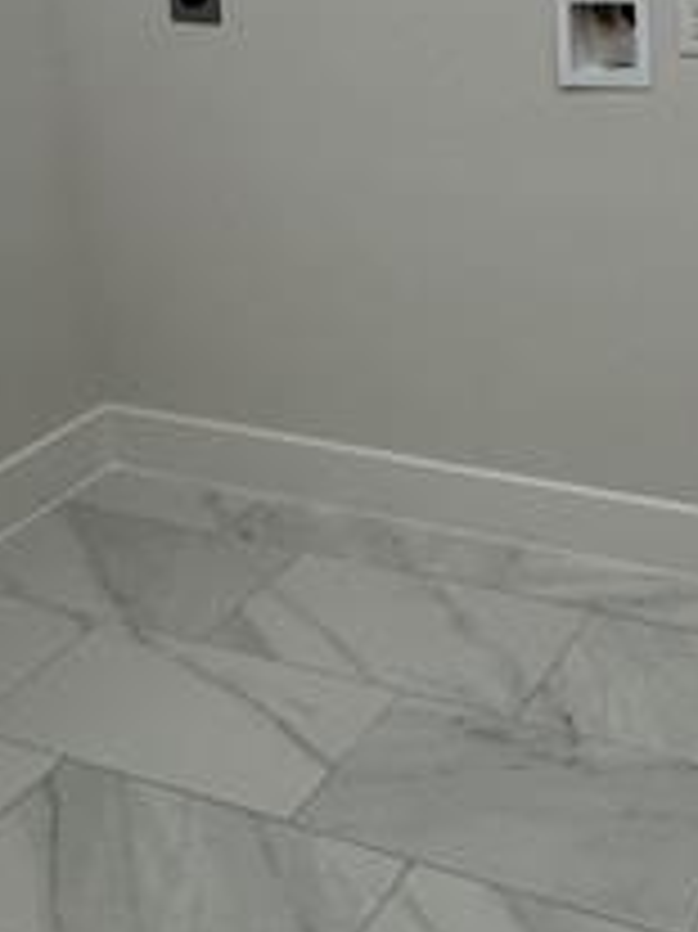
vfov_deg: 34.7
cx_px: 680
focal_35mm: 52
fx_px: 1399
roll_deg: +1.0
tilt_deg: -13.3
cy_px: 86
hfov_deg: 26.7
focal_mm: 2.22
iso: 160
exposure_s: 1/120
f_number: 2.2
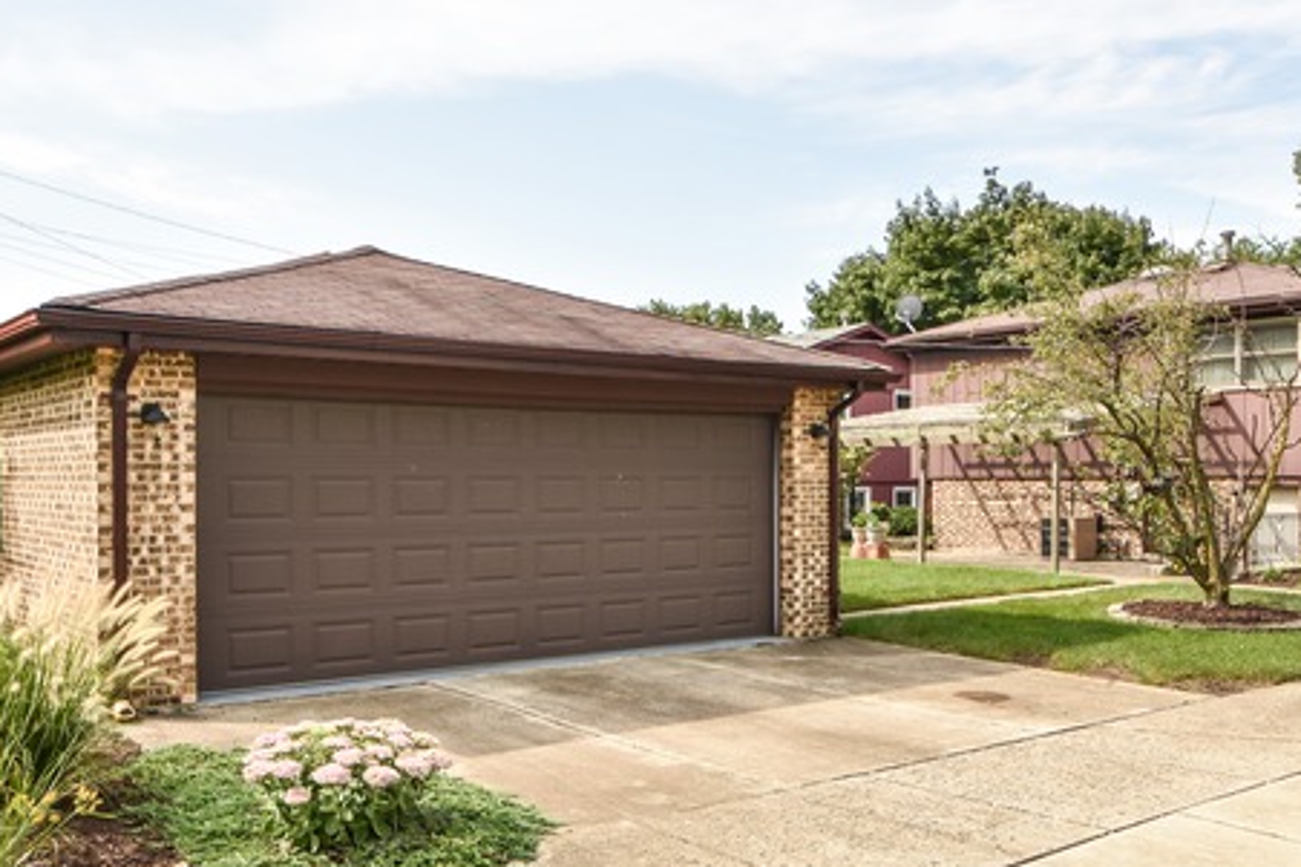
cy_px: 419
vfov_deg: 38.9
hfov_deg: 55.5
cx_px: 757
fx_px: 1228
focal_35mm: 34
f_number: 10
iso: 200
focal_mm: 16
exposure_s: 1/200
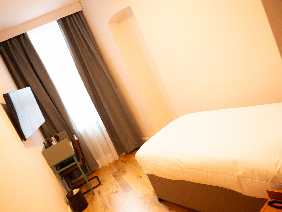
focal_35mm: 28
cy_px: 107
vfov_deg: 49.7
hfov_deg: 63.3
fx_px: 228
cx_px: 127
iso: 800
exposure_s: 1/80
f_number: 2.8
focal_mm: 17
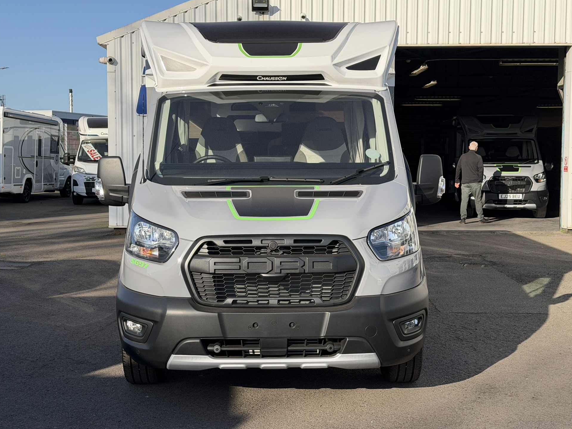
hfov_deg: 37.5
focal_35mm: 51
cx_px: 281
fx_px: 843
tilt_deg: -4.1
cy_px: 203
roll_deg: -0.6
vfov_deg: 28.6
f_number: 1.78
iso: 64
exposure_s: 1/3704
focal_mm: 6.76
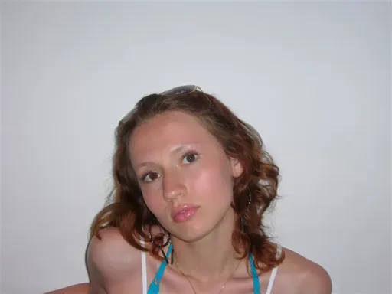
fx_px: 679
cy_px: 147
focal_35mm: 60
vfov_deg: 24.4
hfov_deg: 32.2
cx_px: 196
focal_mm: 9.9
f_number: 3.6
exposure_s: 1/30
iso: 80
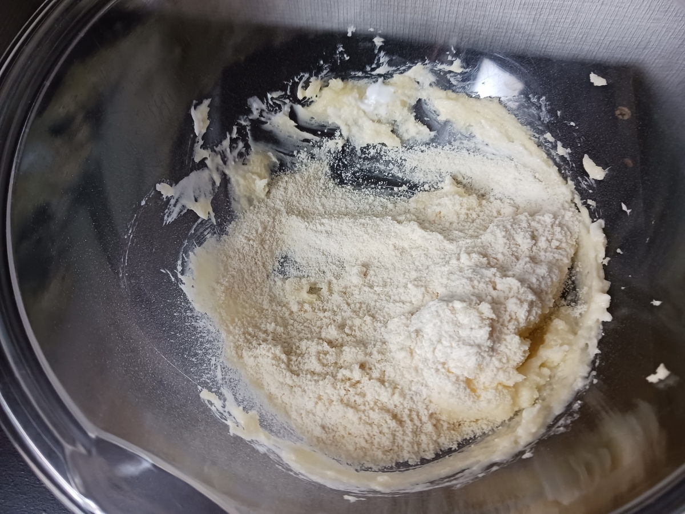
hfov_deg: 65.3
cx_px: 342
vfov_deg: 51.4
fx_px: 534
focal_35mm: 27
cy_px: 257
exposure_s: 1/25
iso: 320
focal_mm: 4
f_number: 1.8
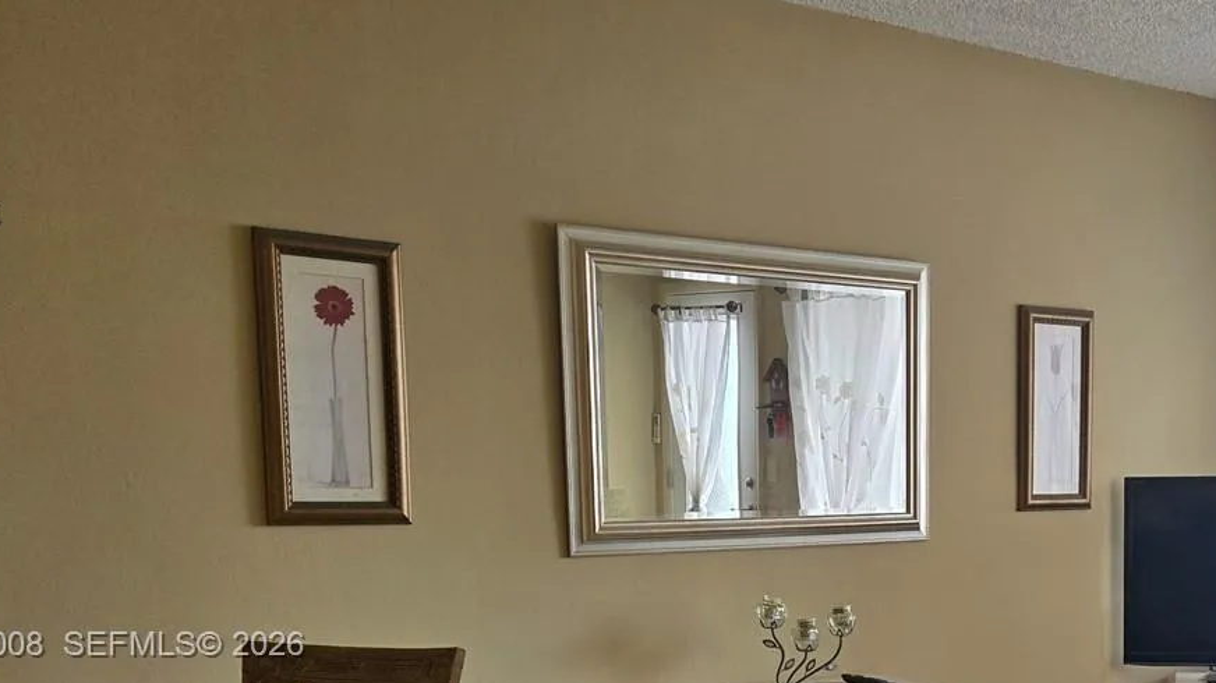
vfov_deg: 25.0
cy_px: 647
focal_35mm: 46
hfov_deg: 42.4
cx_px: 986
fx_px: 1483
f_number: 1.8
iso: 125
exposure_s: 1/120
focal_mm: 5.4
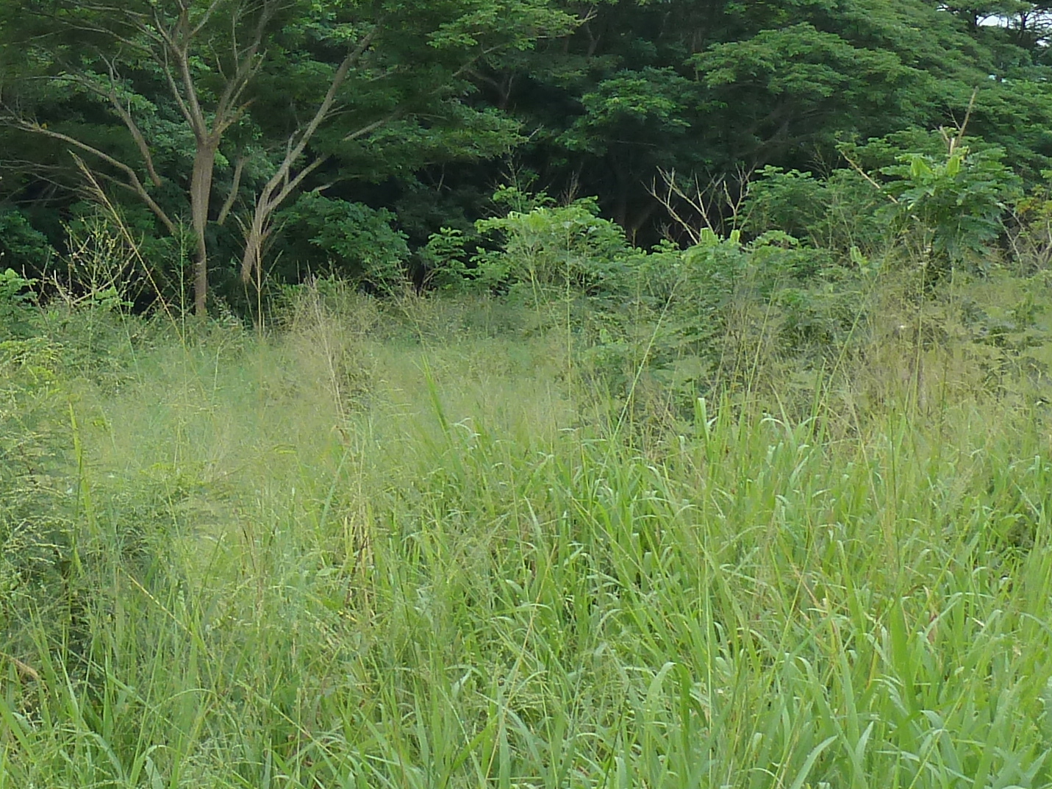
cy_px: -184
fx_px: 3738
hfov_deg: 15.6
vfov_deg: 11.8
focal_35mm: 123
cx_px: -129
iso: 125
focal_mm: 7.3
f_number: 4
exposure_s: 1/250
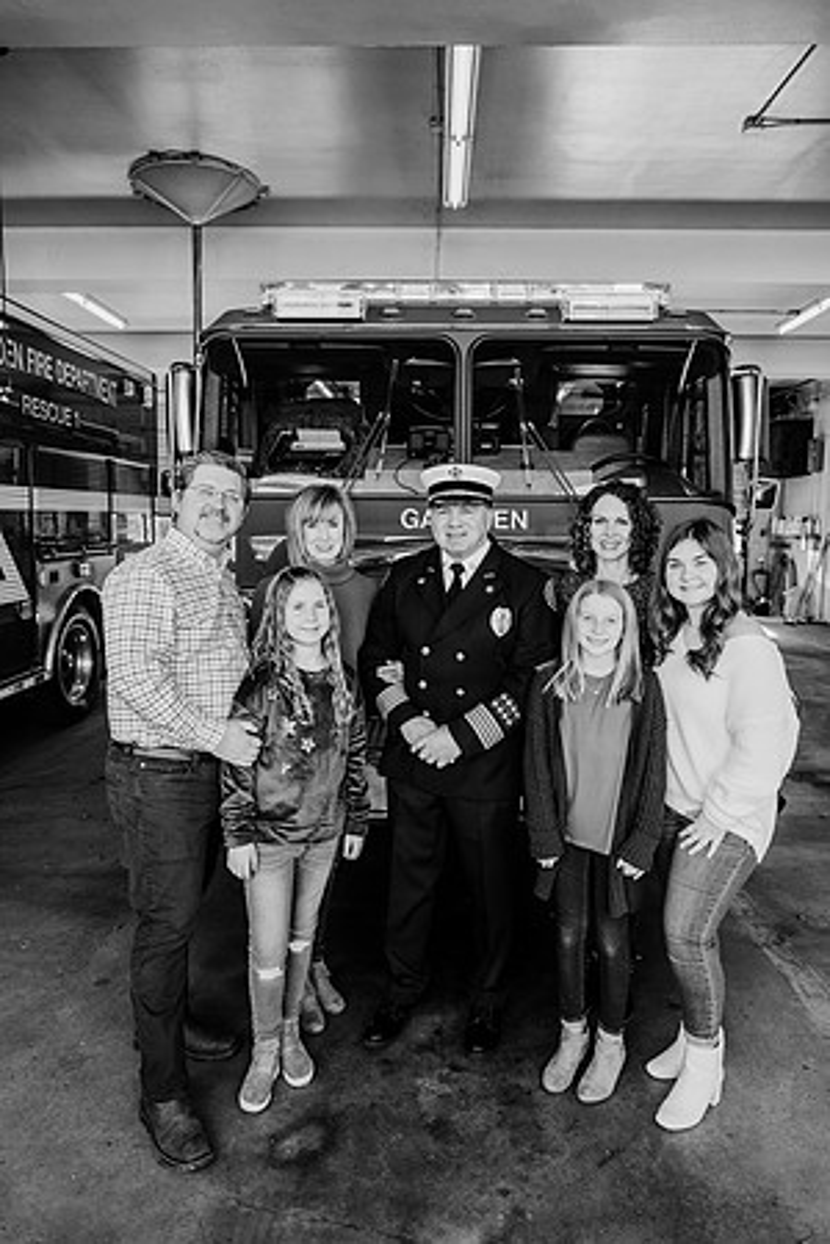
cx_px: 415
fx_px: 830
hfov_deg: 53.1
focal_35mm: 24
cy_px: 622
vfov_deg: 73.7
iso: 250
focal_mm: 24
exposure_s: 1/250
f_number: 3.2
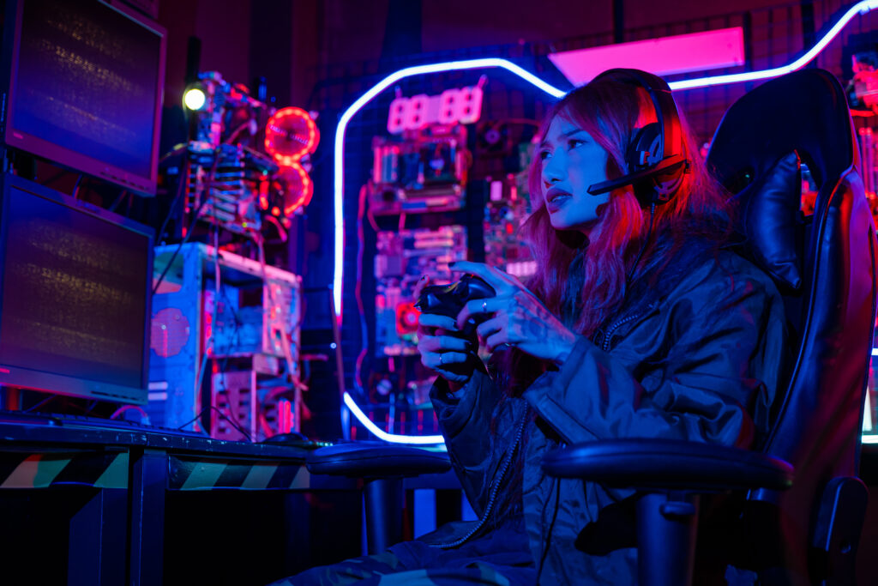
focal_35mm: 46
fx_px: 1122
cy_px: 293
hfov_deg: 42.7
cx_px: 439
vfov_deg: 29.3
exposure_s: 1/160
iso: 640
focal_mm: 46
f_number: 2.8
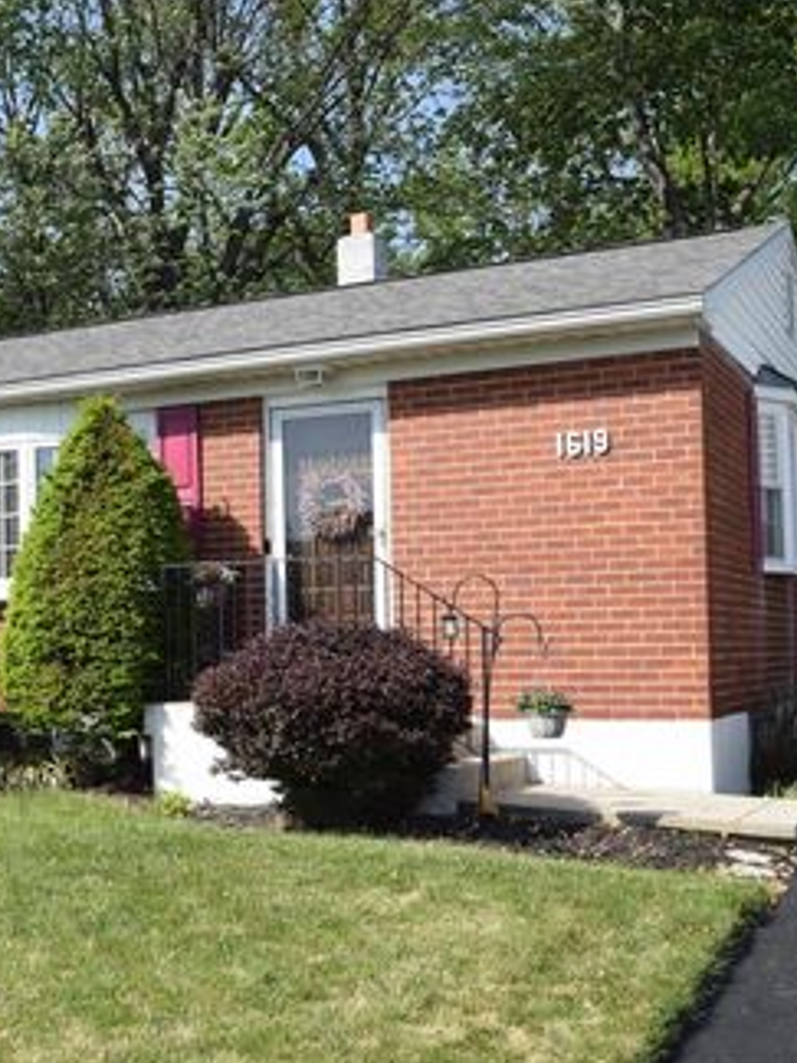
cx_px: 39
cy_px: 523
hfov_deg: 29.4
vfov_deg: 40.6
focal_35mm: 47
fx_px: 1435
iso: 200
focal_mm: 21
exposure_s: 1/320
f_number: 9
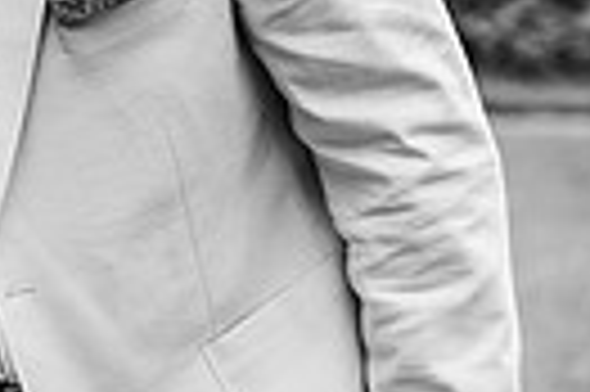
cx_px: -707
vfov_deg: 3.7
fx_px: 6138
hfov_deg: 5.4
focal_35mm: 375
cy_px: -45
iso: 100
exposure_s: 1/640
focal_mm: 85
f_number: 3.5
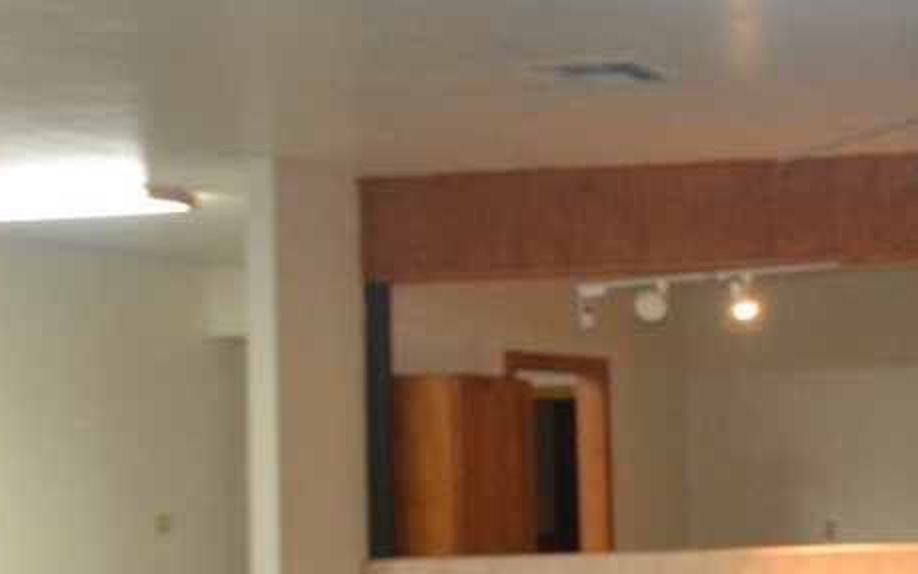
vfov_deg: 15.0
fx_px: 2177
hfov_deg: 20.1
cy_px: 403
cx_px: 1421
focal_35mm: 87
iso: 800
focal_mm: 12
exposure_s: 1/60
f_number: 4
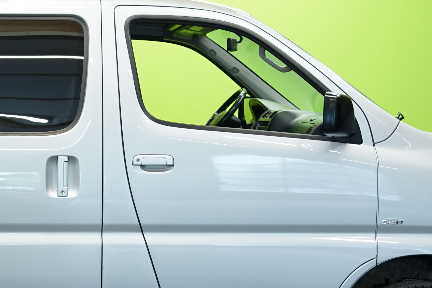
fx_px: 1368
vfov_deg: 12.0
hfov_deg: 17.6
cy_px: 233
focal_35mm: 114
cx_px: 10
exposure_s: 1/15
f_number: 5.6
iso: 500
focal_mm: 39
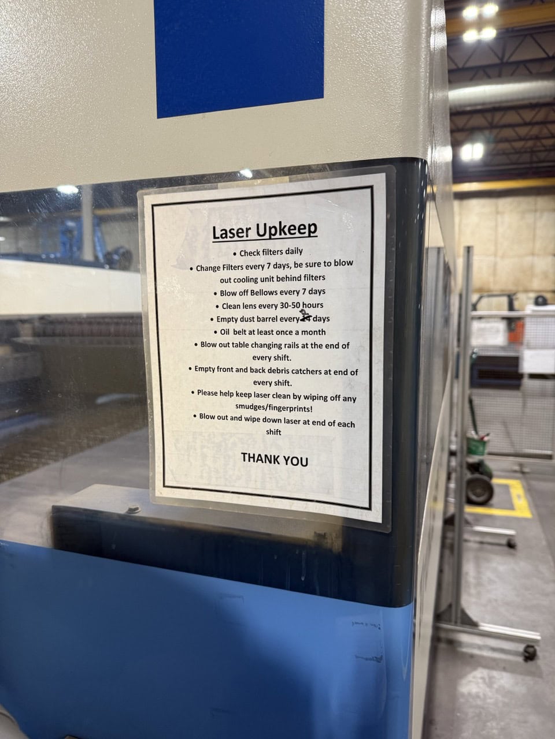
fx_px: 513
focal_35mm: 24
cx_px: 278
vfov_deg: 71.6
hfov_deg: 56.8
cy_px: 370
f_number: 1.8
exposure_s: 1/60
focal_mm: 6.8
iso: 200
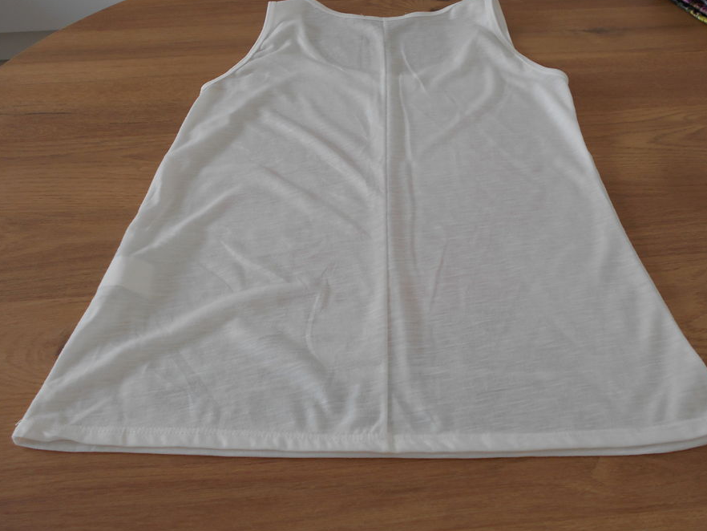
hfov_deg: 53.9
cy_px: 237
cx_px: 382
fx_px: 695
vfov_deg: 41.8
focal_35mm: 34
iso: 80
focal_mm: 5.1
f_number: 3.4
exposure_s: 1/40
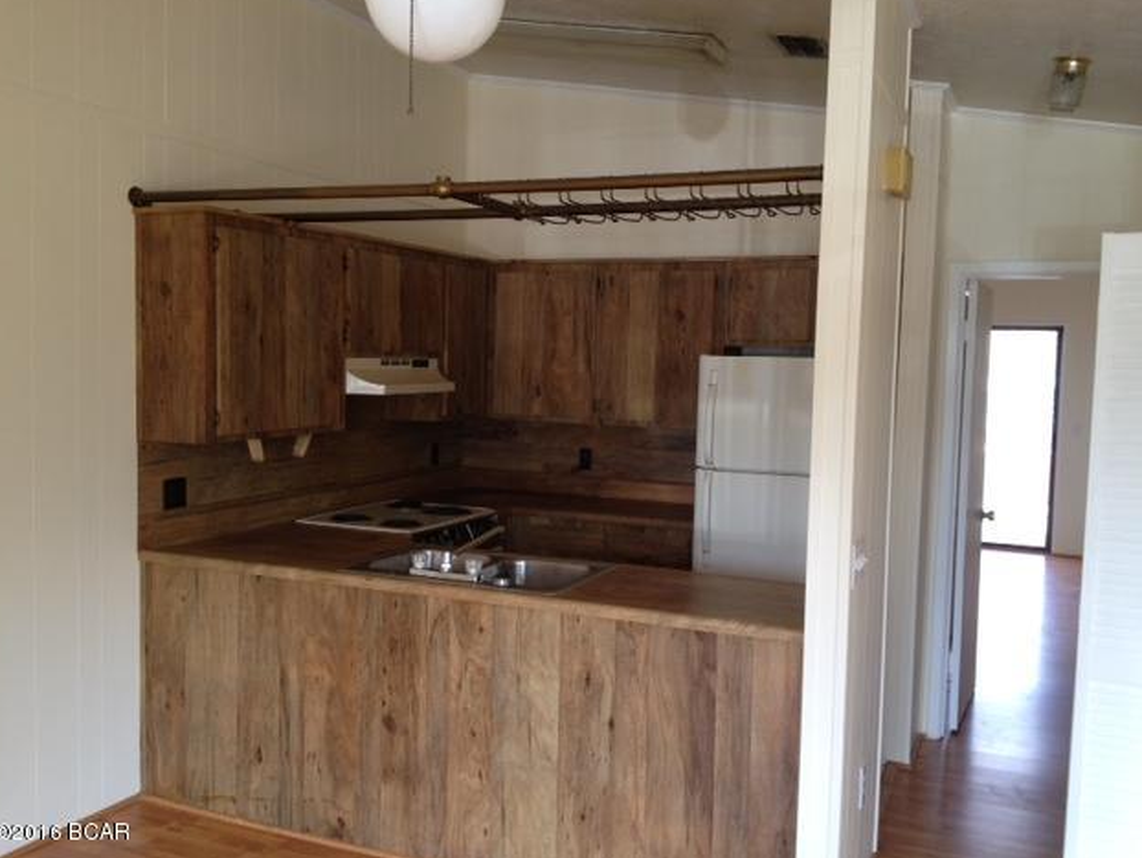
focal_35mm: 36
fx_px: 1188
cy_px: 428
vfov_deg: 39.7
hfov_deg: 51.3
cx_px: 571
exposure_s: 1/40
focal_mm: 4.28
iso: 64
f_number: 2.4
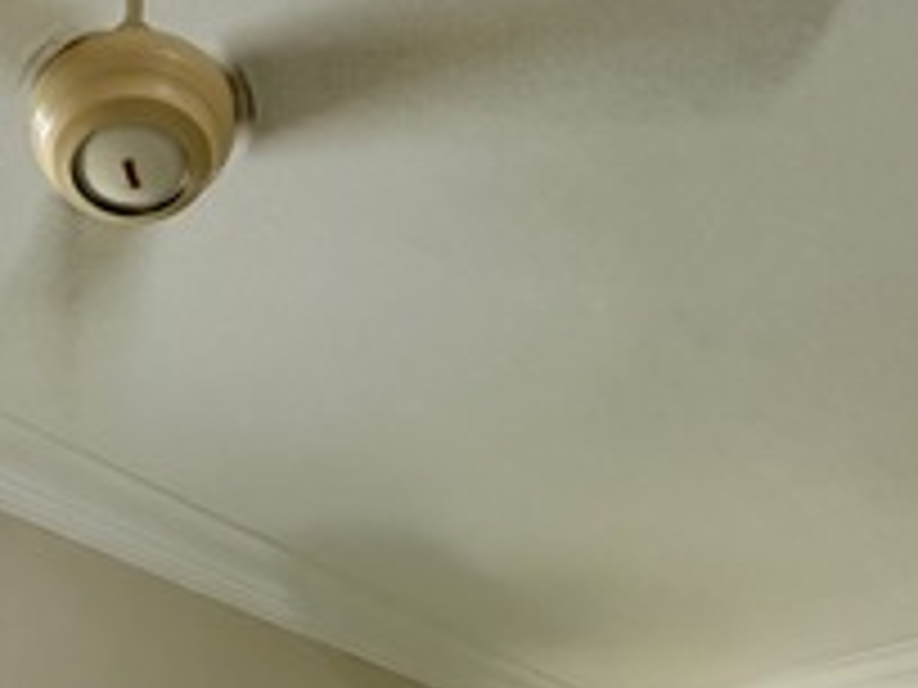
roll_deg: -0.3
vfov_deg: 25.1
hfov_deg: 40.1
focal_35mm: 44
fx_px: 1167
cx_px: 108
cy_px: 1030
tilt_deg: +3.4
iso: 250
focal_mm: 2.22
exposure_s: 1/50
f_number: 2.2
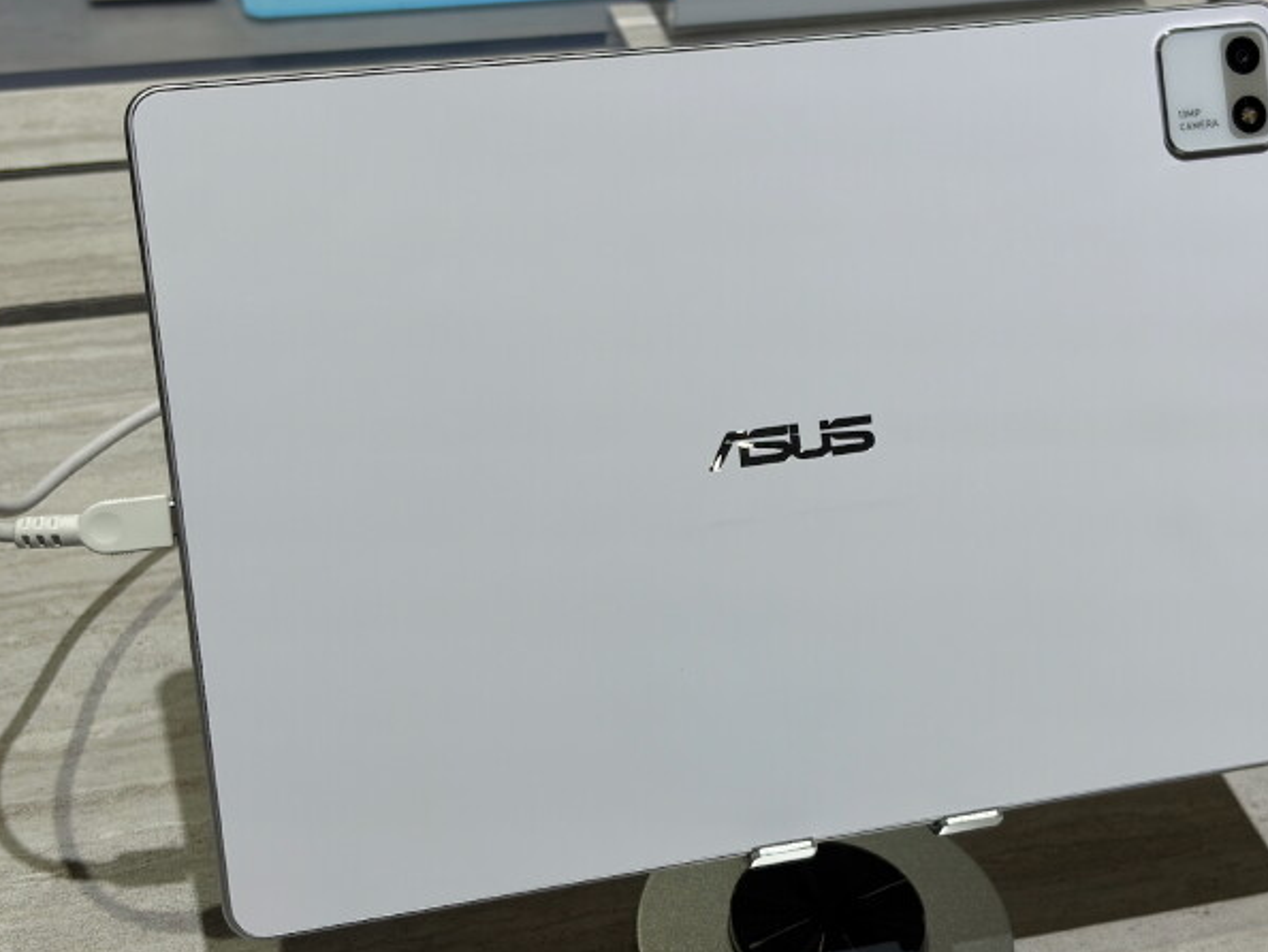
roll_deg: -6.3
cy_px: 459
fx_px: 2309
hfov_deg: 30.6
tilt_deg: -37.2
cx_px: 749
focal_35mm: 63
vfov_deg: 23.3
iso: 64
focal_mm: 5.96
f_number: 1.6
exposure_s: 1/1099
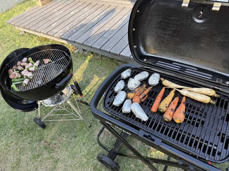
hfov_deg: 71.6
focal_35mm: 24
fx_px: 159
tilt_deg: -47.1
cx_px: 114
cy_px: 86
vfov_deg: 56.8
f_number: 1.78
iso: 80
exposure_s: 1/430
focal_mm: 6.76
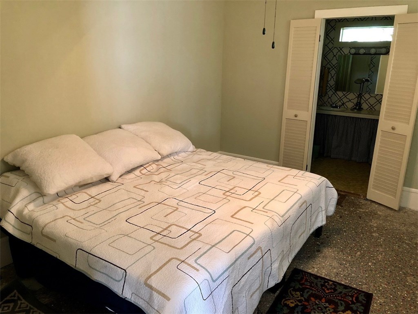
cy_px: 157
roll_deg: +0.7
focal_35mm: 28
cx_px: 209
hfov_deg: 63.4
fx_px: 338
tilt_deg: -17.3
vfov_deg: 49.7
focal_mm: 3.99
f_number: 1.8
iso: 64
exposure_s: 1/15
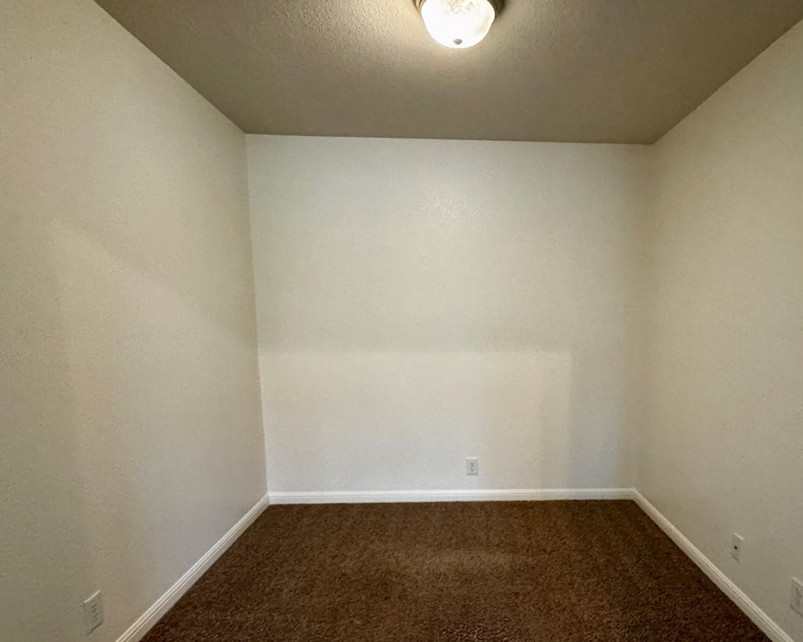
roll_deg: -0.5
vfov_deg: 64.8
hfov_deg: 76.8
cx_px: 480
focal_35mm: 21
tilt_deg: -8.7
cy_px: 388
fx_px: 499
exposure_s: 1/60
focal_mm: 2.22
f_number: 2.2
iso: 1000
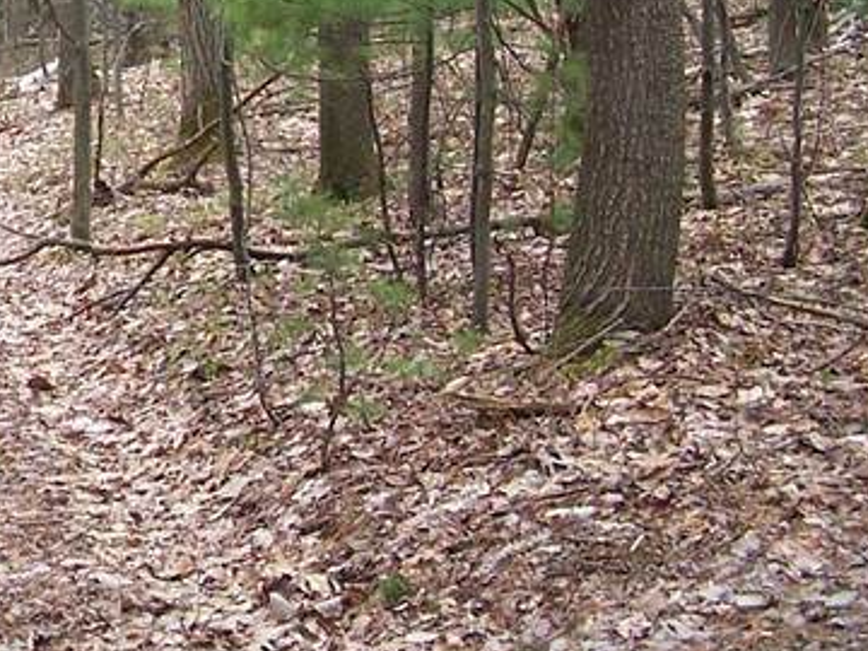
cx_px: -219
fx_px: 2708
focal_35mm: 108
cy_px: -55
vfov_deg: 13.4
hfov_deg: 17.2
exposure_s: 1/180
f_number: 2.8
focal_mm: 6.3
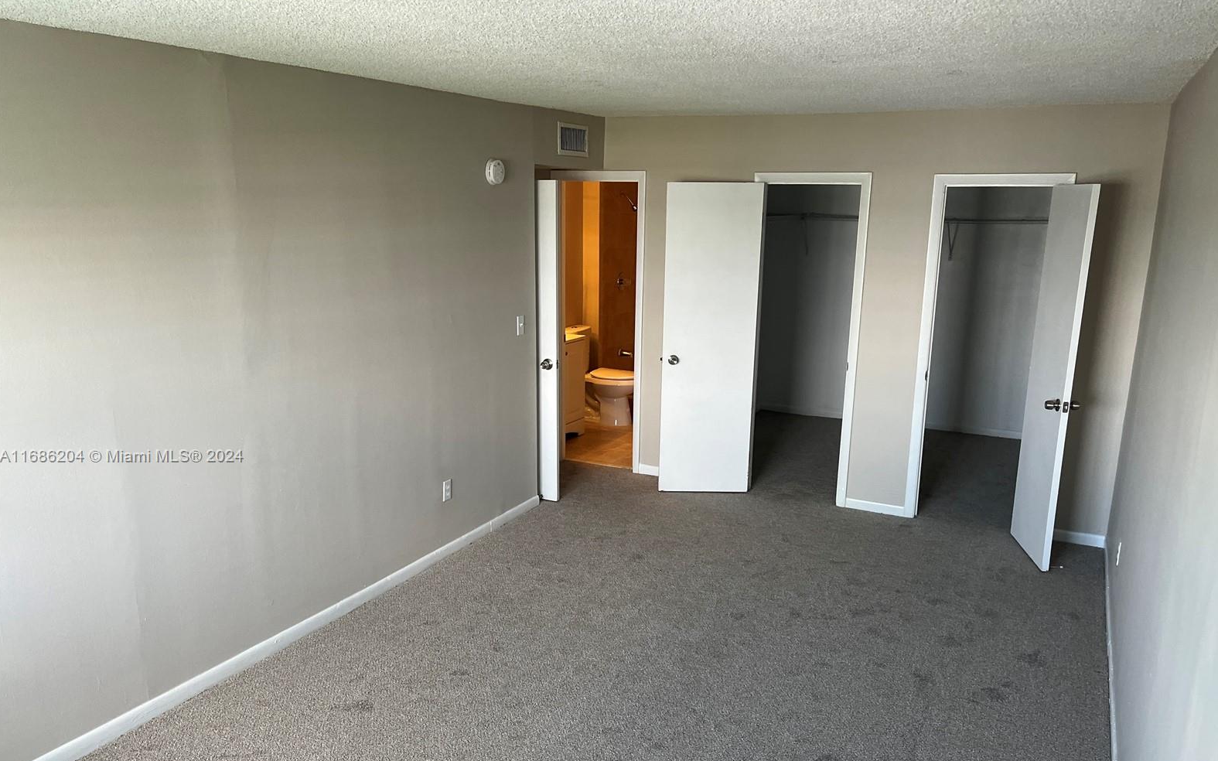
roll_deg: +0.0
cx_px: 614
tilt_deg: -14.0
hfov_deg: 66.5
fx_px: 929
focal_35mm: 28
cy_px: 457
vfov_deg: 44.3
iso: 125
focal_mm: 5.1
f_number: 1.6
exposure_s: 1/120
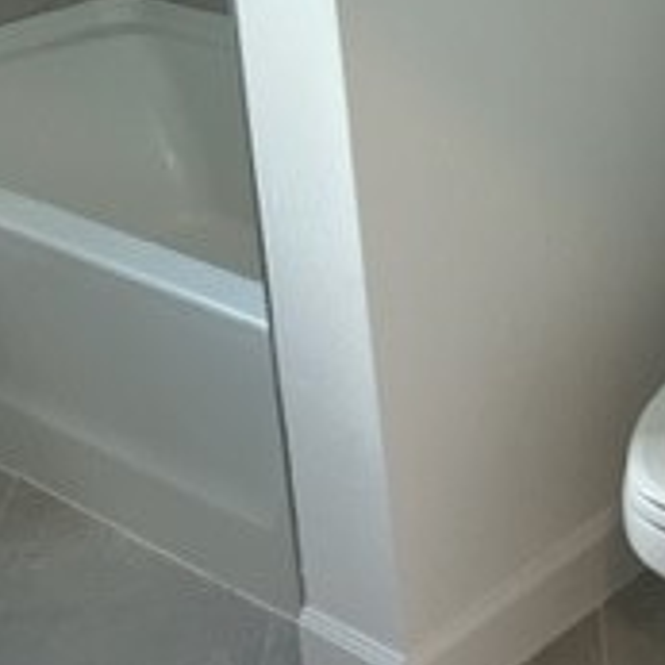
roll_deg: +3.7
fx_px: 1847
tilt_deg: -17.8
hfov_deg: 19.3
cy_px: -46
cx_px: 792
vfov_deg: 19.6
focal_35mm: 85
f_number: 1.6
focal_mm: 5.1
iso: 125
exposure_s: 1/120
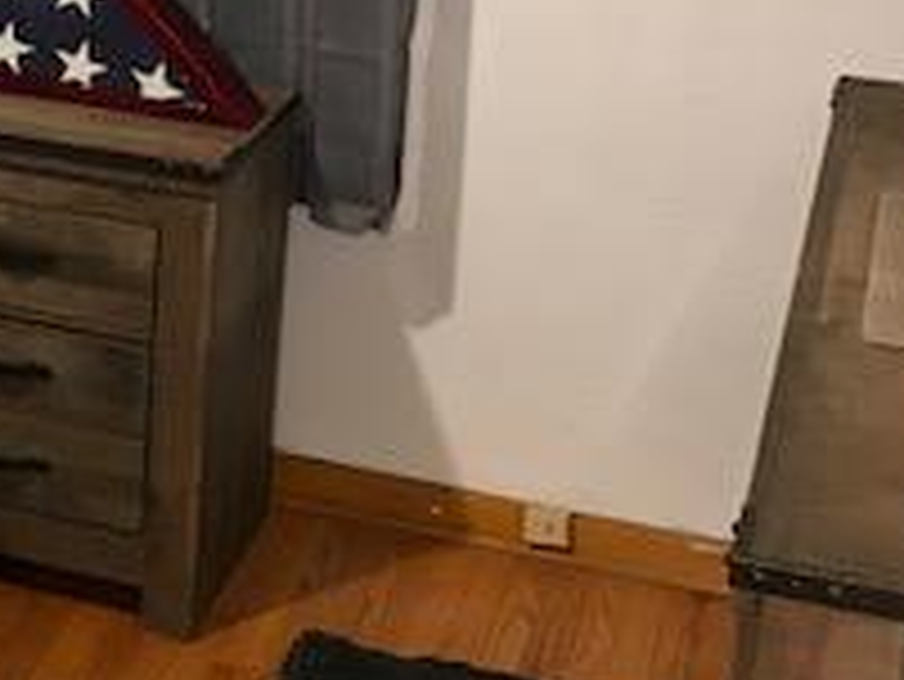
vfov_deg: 16.4
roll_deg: -2.0
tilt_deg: -17.4
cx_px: -108
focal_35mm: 89
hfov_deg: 20.9
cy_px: 86
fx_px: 2326
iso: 100
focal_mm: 3.99
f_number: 1.8
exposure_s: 1/9
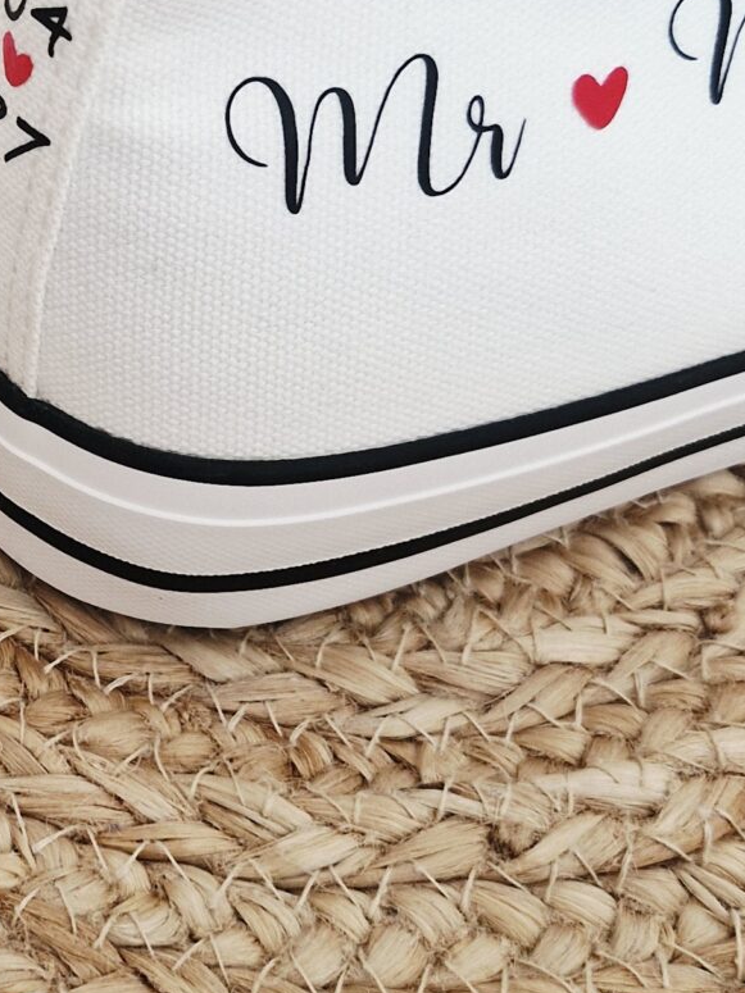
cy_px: 434
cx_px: -137
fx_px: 2181
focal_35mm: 76
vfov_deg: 25.6
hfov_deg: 18.4
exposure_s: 1/100
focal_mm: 5.54
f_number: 1.8
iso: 125
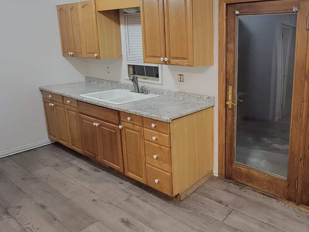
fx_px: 205
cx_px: 251
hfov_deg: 66.4
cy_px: 88
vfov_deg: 58.2
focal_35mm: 23
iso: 400
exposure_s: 1/30
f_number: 2.2
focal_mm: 2.2
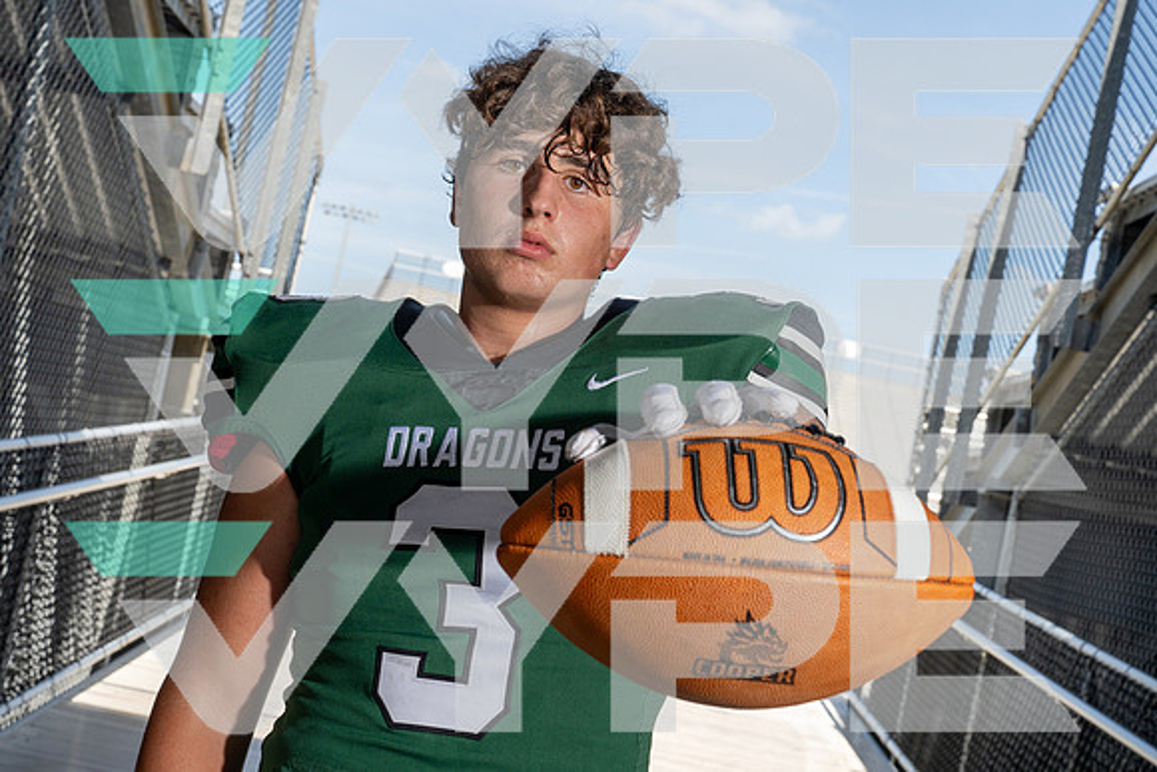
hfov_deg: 34.5
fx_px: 1864
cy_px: 386
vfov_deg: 23.4
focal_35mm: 58
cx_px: 578
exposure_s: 1/250
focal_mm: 58
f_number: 11
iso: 320
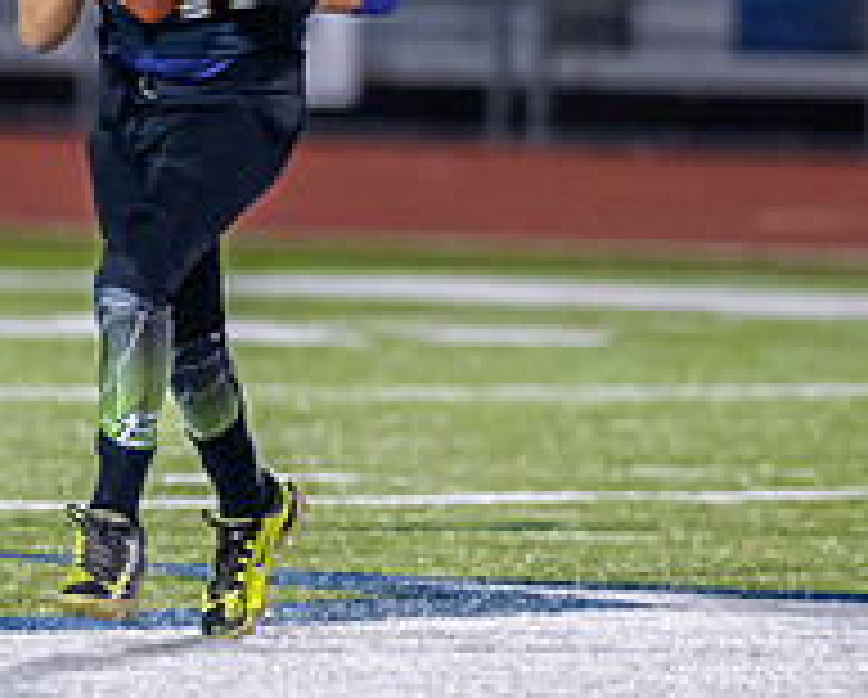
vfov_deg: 1.9
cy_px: 219
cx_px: 1
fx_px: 21277
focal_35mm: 827
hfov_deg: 2.3
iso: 2000
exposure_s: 1/1250
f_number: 1.8
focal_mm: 135
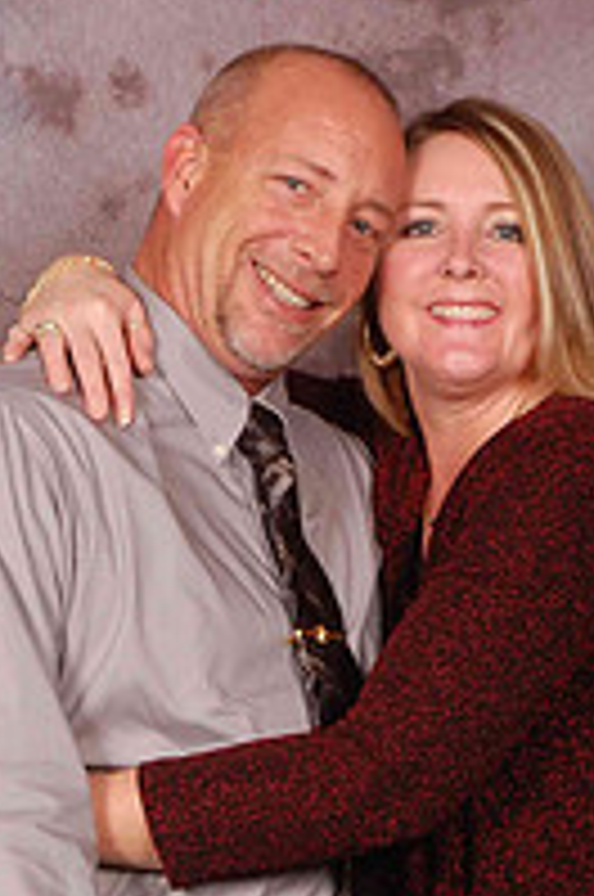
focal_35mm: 136
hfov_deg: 10.0
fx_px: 3378
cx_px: 241
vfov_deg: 14.9
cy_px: 801
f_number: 10
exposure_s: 1/125
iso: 200
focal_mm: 40
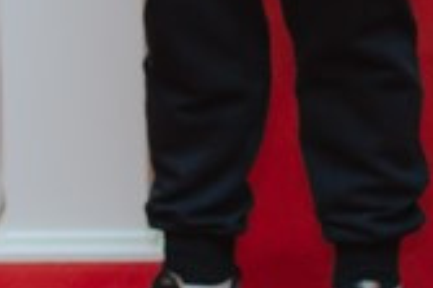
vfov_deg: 6.7
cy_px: -406
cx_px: 508
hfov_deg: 10.5
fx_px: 2331
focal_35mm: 194
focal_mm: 18
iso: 500
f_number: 2.8
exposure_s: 1/50
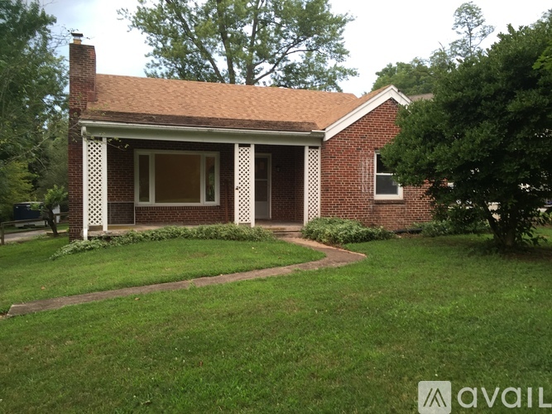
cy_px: 207
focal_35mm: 29
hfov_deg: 61.7
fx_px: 462
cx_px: 276
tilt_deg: -0.1
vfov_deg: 48.2
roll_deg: -0.5
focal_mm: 4.15
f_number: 2.2
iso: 40
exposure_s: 1/40
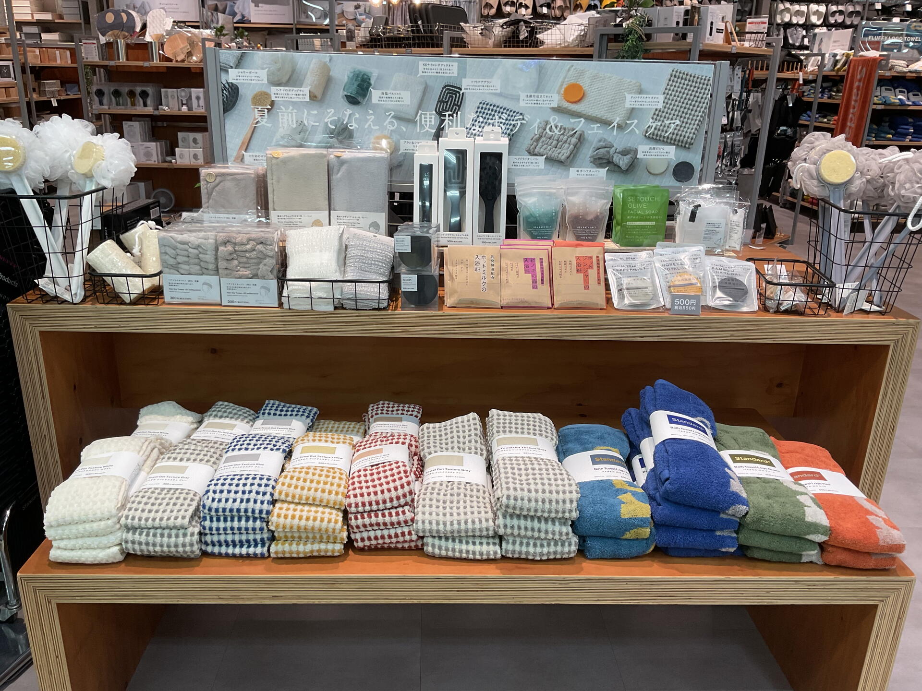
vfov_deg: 48.2
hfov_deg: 61.7
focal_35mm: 29
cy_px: 346
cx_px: 461
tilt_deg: -19.7
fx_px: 772
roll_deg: -0.8
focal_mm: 3
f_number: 1.8
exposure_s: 1/120
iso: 40
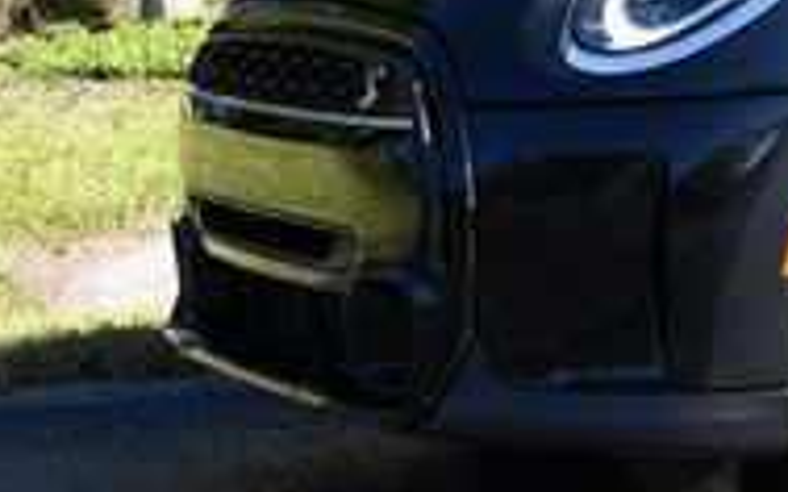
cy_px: -146
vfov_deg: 7.8
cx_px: 1313
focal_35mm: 166
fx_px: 3564
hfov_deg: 11.8
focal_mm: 24
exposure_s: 1/250
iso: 200
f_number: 8
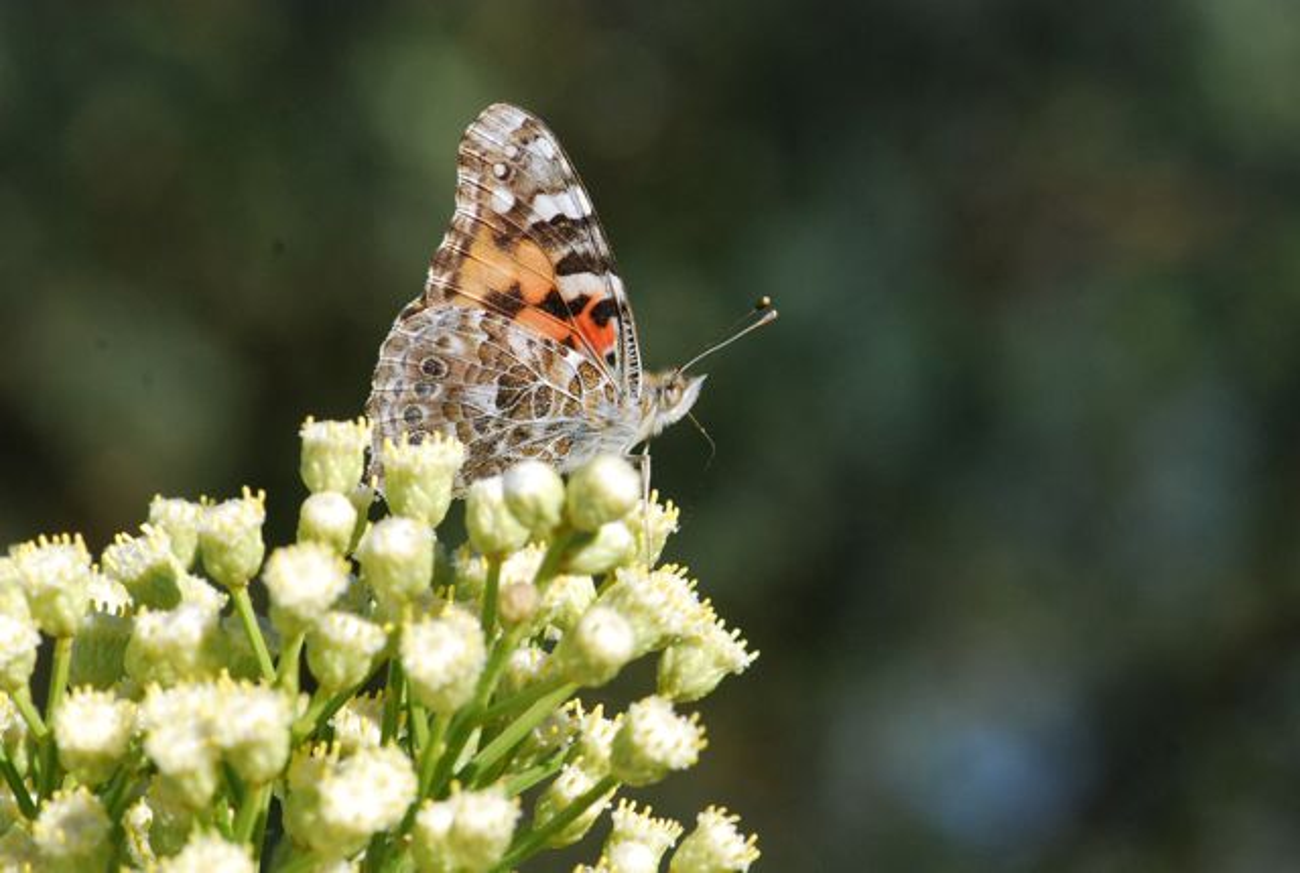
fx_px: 5701
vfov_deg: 8.8
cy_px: 436
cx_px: 650
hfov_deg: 13.0
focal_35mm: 158
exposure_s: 1/500
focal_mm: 105
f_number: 11
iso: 640
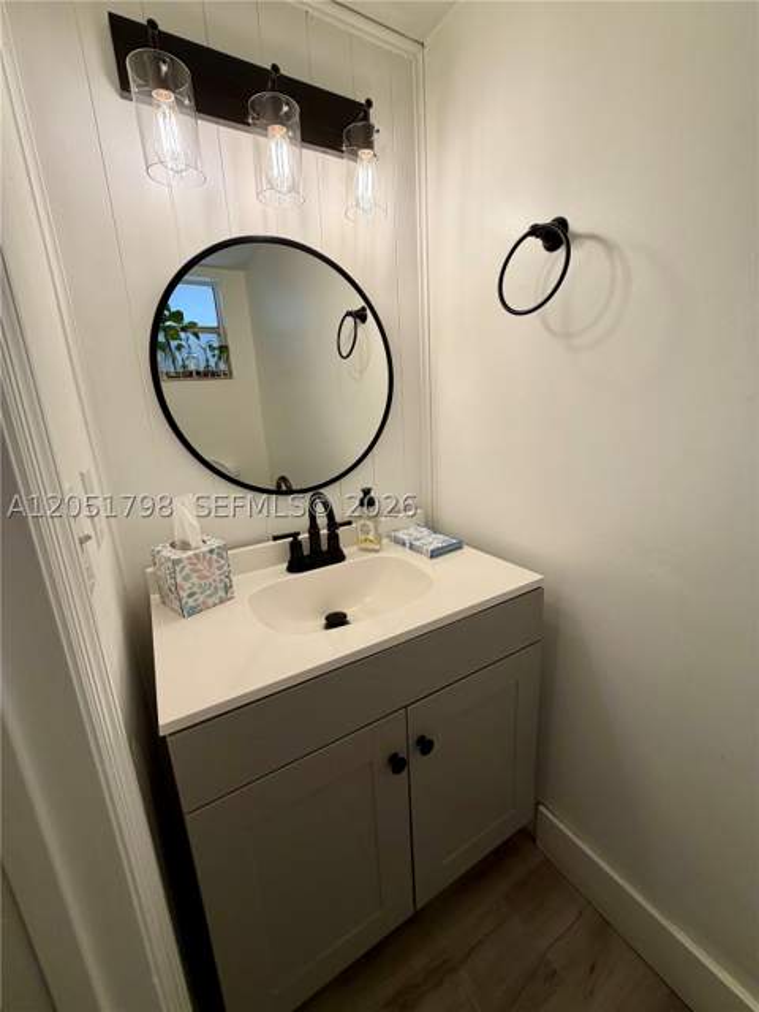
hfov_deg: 85.7
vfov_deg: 102.1
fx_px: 409
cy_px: 506
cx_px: 380
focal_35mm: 14
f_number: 2.2
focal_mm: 2.22
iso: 40
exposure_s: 1/120
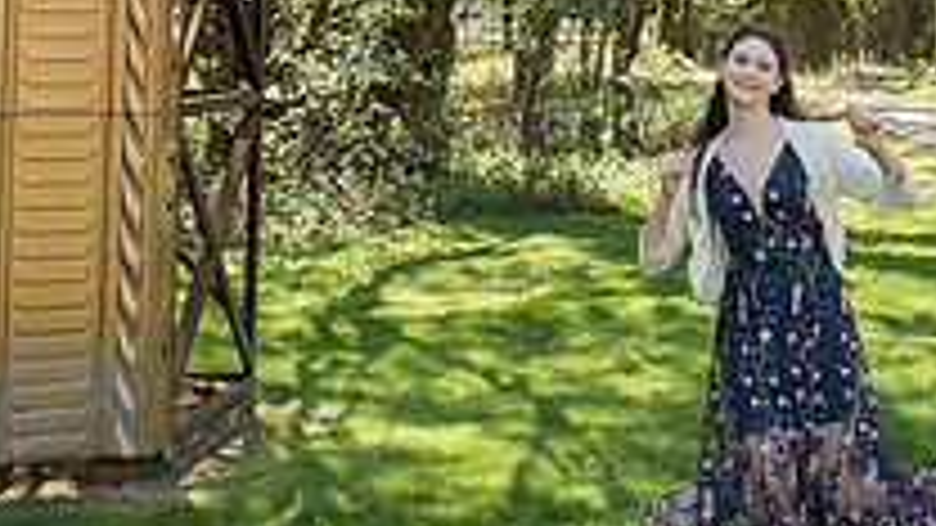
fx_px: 1837
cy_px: -138
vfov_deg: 15.6
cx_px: 794
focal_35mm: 74
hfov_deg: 27.8
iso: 400
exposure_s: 1/800
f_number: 4
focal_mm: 24
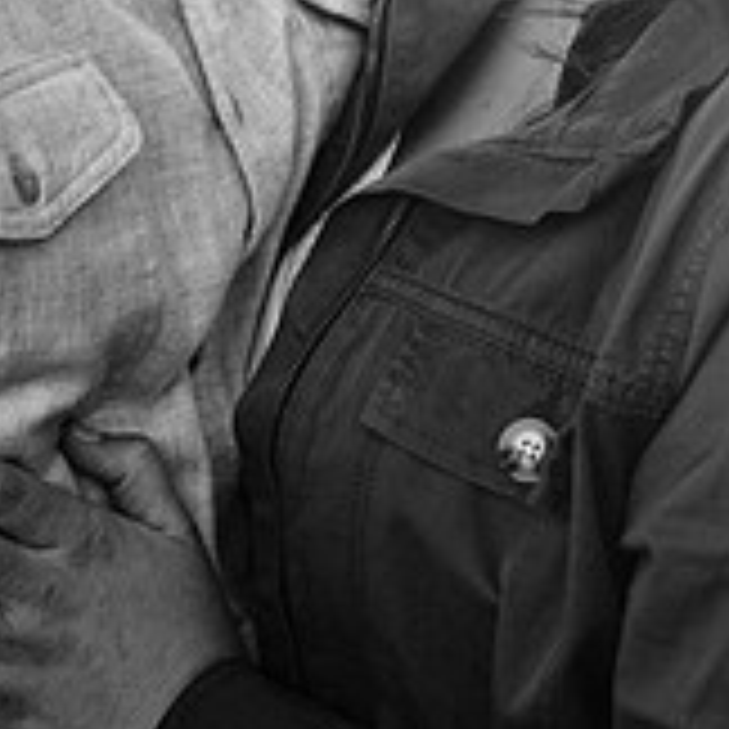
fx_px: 4384
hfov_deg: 9.4
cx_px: -4
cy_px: -34
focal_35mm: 184
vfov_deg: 9.4
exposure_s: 1/640
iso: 200
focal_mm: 58
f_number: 3.2
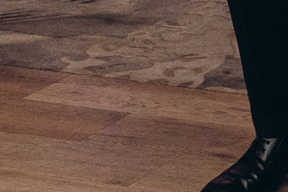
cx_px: 712
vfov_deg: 4.7
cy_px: -479
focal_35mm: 276
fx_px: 2206
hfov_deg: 7.0
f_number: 4.5
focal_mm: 35
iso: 1000
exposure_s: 1/160
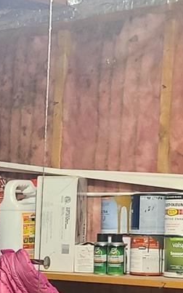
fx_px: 838
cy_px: 254
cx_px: -174
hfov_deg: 11.4
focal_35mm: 105
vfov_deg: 19.5
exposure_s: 1/40
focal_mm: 5.4
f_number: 1.8
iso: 640
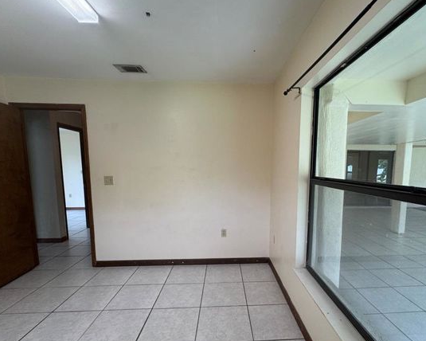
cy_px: 193
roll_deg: -0.5
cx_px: 238
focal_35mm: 18
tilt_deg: -6.1
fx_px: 227
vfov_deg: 73.5
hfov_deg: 86.0
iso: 100
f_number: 2.2
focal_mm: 2.22
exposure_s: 1/120
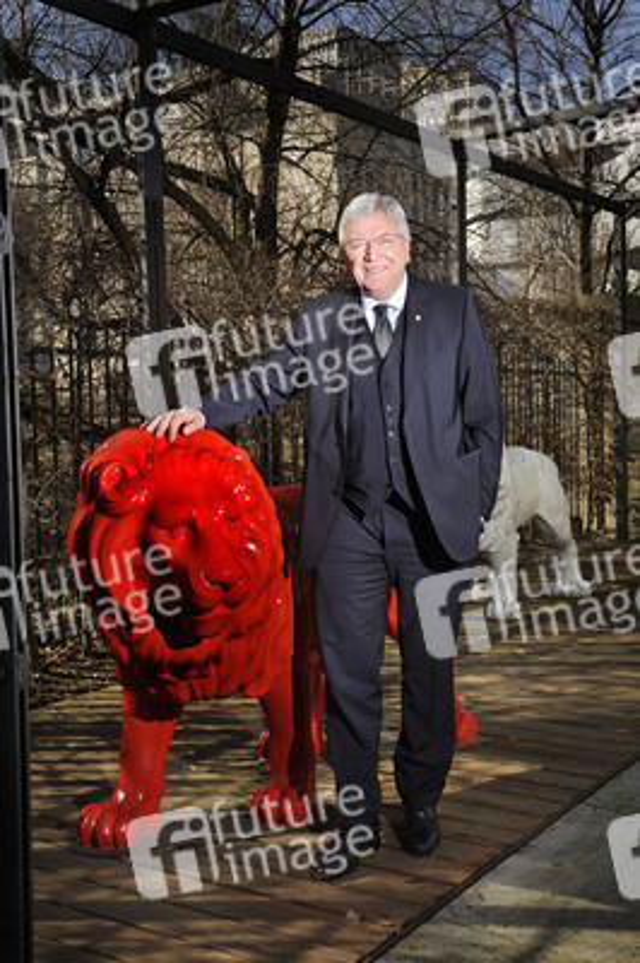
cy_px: 482
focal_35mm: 44
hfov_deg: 30.5
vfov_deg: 44.5
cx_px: 320
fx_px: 1175
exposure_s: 1/320
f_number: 8
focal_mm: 44
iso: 200
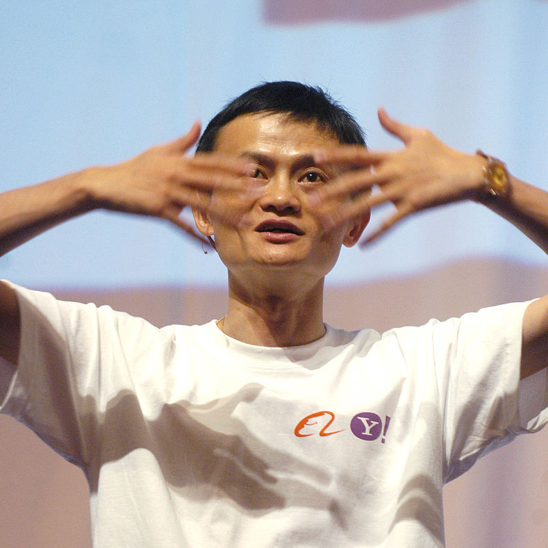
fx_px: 5367
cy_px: 240
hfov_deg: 5.8
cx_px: 275
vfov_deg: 5.8
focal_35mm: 300
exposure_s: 1/90
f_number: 2.8
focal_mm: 155
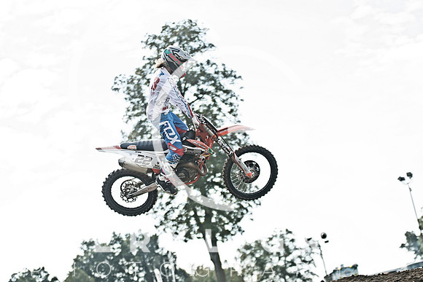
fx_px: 1234
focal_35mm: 105
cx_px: 212
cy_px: 141
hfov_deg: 19.5
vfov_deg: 13.0
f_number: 2.8
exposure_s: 1/1000
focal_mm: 70
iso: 250
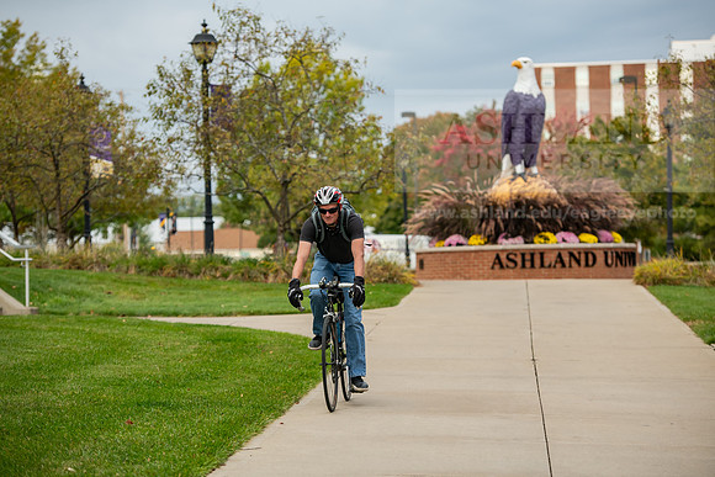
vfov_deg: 12.2
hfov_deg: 18.3
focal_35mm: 112
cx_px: 358
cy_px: 238
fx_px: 2225
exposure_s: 1/500
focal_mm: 112
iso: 250
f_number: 3.5
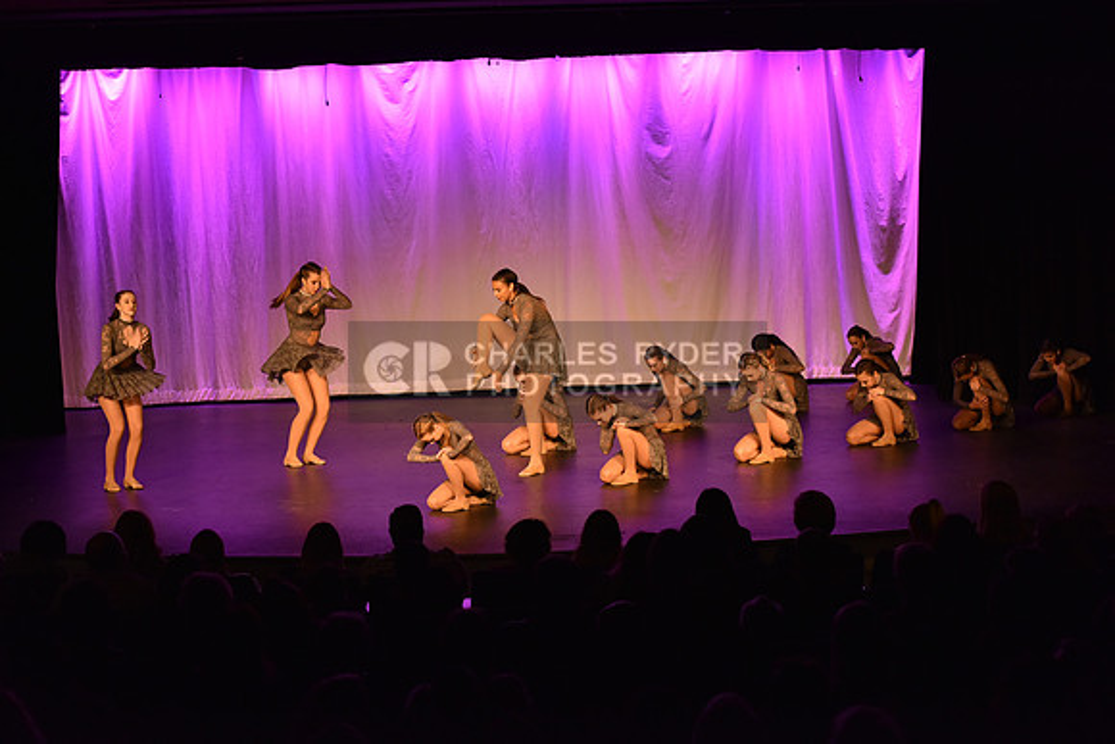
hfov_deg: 28.8
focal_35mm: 70
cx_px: 558
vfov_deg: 19.5
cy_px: 372
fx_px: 2168
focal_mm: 70
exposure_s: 1/250
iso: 2000
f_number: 4
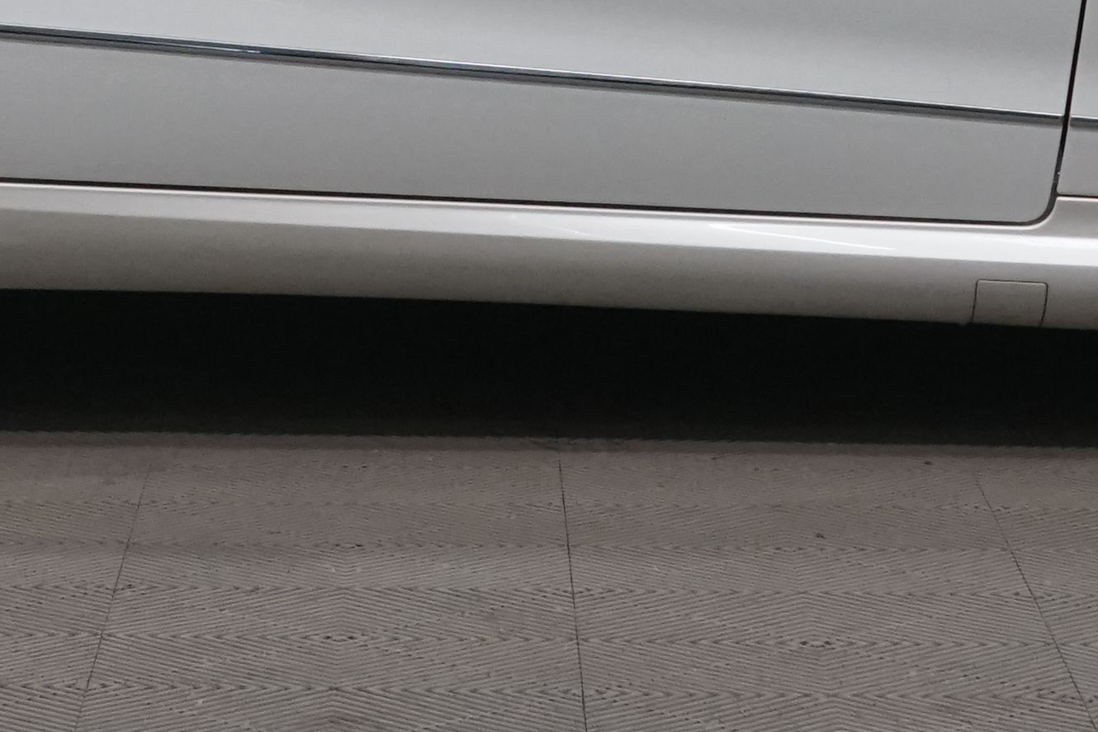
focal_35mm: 185
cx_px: 251
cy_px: -510
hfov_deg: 11.1
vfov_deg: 7.2
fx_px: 5641
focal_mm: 41
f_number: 10
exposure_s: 1/25
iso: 2000
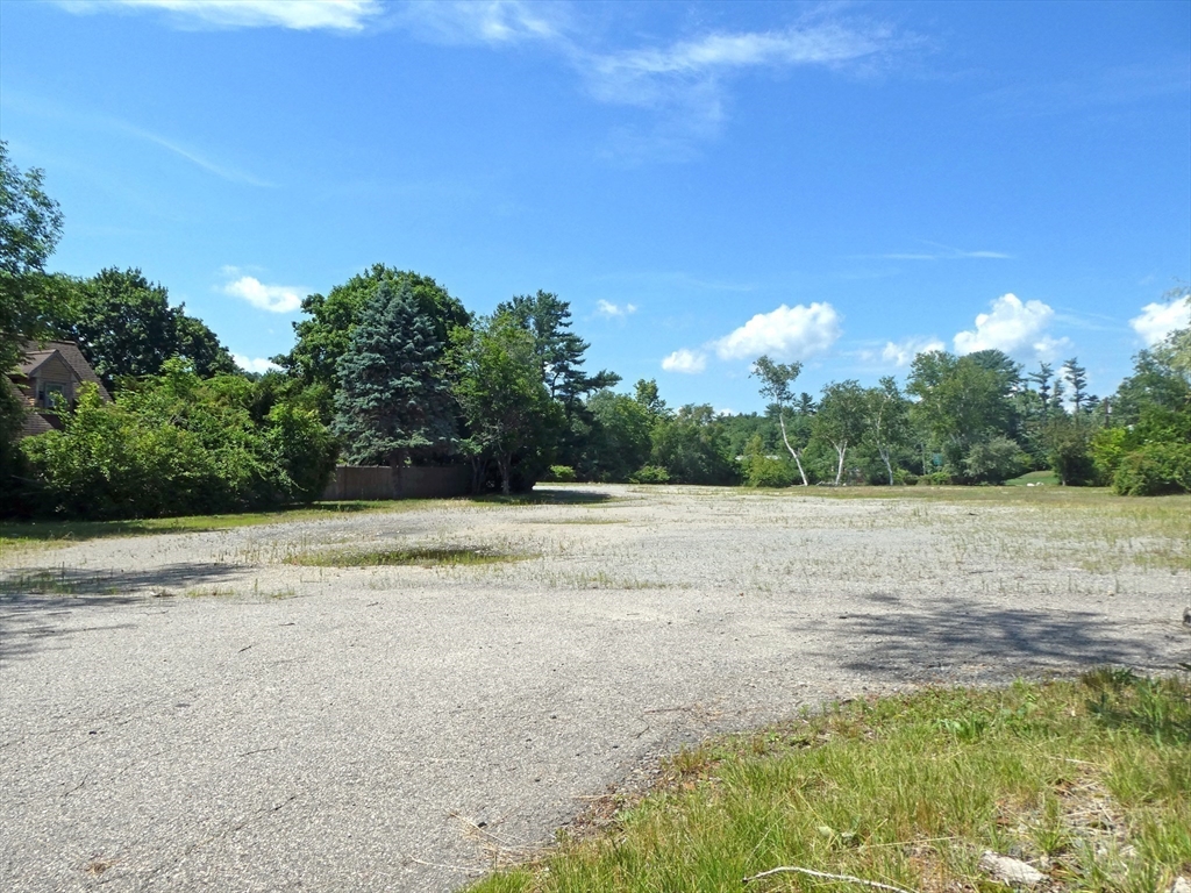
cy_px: 446
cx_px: 596
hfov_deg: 71.6
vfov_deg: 56.8
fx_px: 826
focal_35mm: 24
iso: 80
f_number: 4
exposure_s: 1/800
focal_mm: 4.3
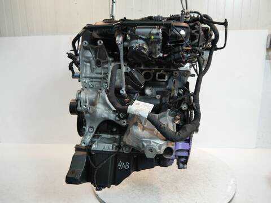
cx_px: 136
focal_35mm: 28
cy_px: 102
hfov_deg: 63.4
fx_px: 219
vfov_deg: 49.7
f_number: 3.5
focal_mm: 14
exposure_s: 1/60
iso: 320
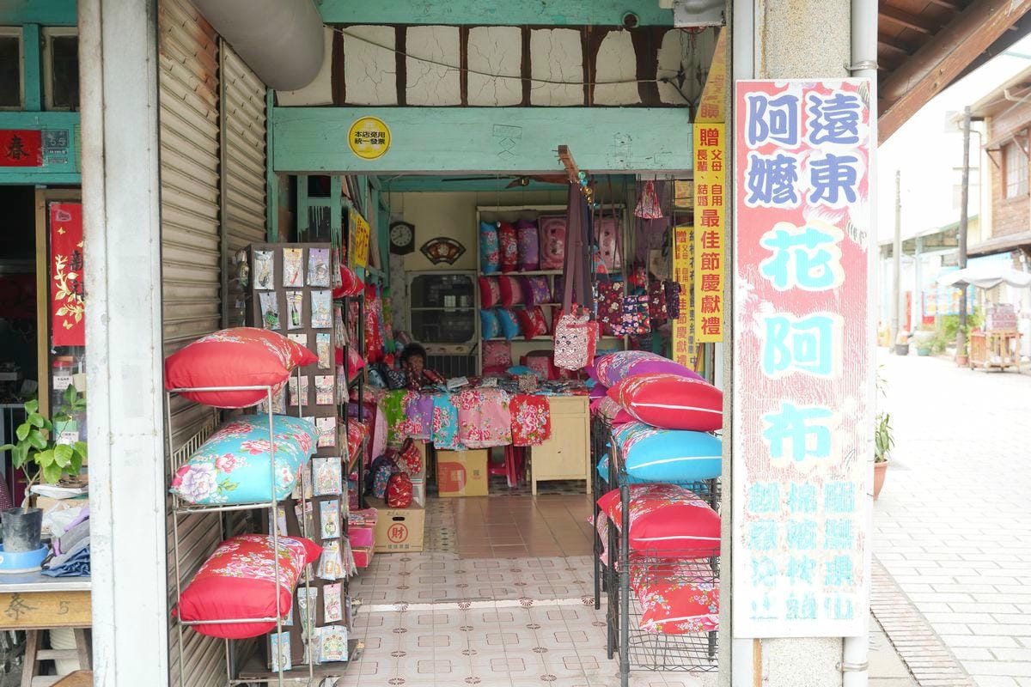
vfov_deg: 35.9
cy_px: 344
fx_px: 1060
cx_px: 516
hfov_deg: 51.9
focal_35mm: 37
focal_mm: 37
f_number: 4
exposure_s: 1/60
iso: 200
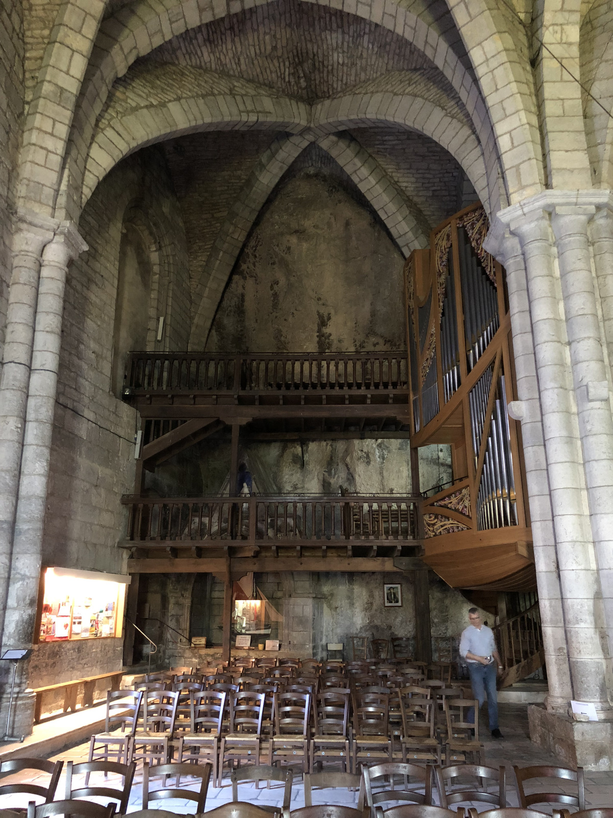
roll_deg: +0.1
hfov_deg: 49.7
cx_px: 306
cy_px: 409
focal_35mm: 28
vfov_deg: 63.4
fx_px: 661
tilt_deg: +17.4
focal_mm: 4
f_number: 1.8
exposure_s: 1/4
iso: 125
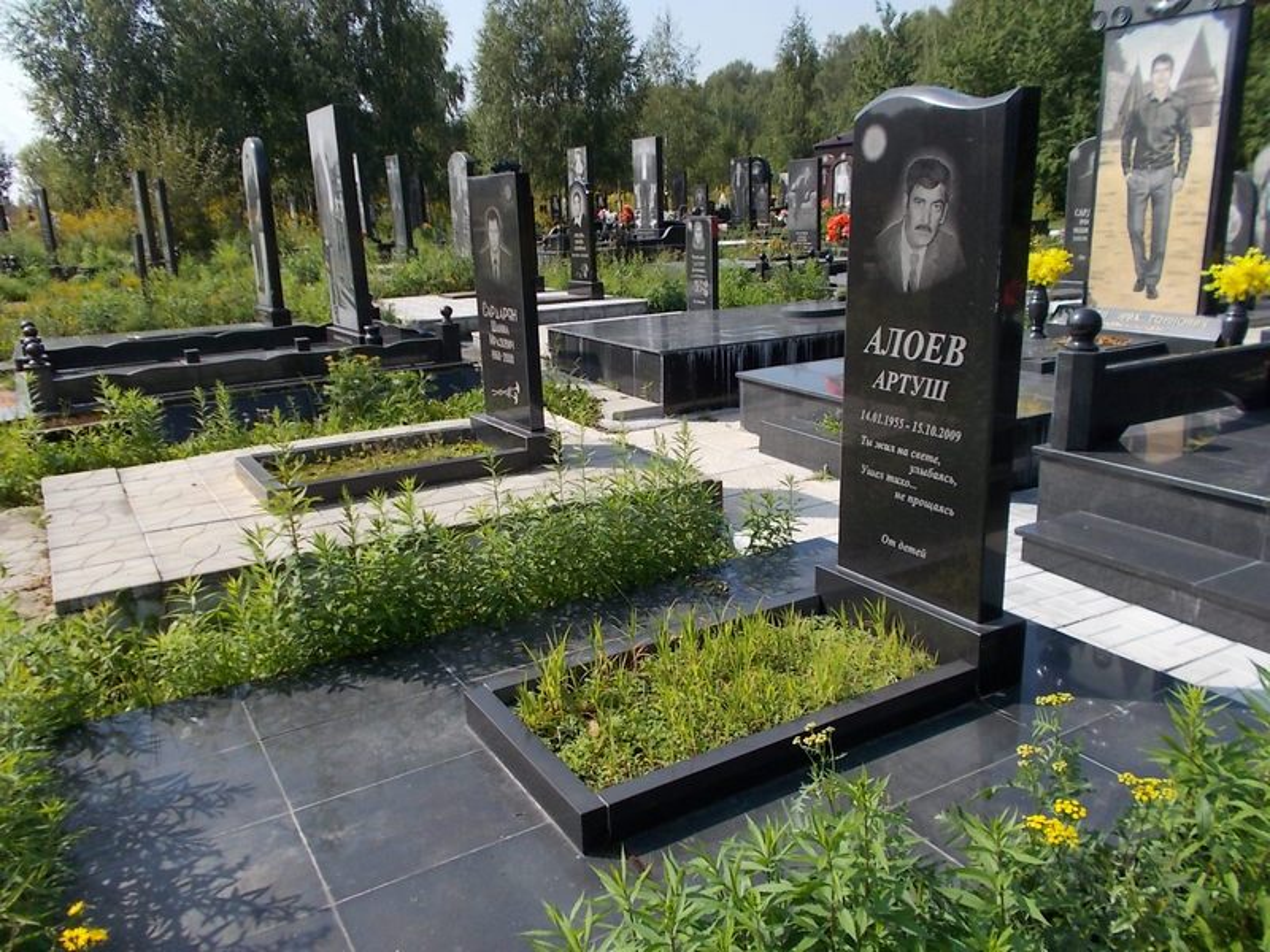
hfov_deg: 67.3
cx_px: 635
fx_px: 954
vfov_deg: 53.1
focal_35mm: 26
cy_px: 476
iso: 80
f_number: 8
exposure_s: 1/125
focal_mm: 4.6
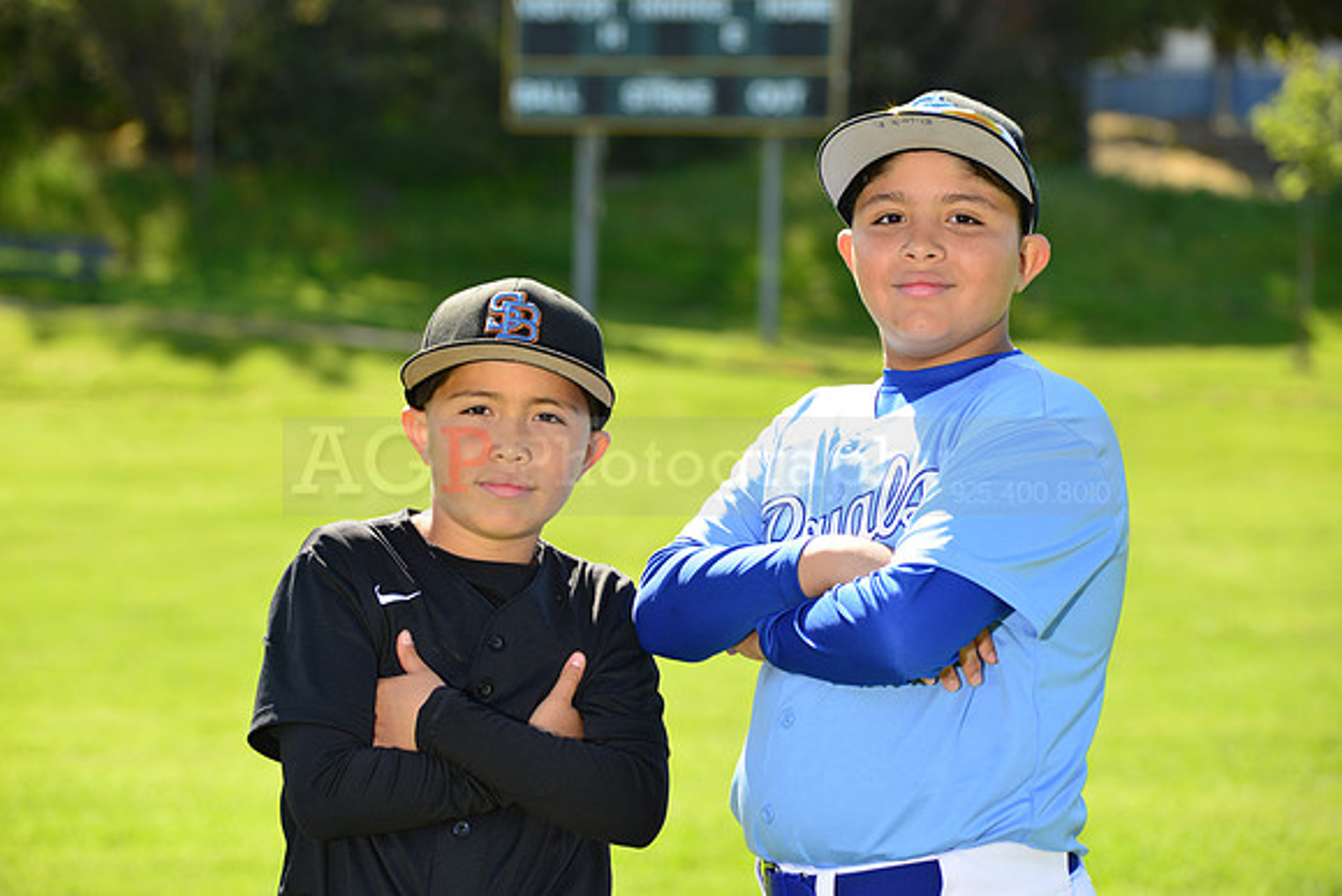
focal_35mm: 145
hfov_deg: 14.2
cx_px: 671
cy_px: 448
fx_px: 5406
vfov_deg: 9.5
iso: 200
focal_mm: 145
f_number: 8
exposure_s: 1/250
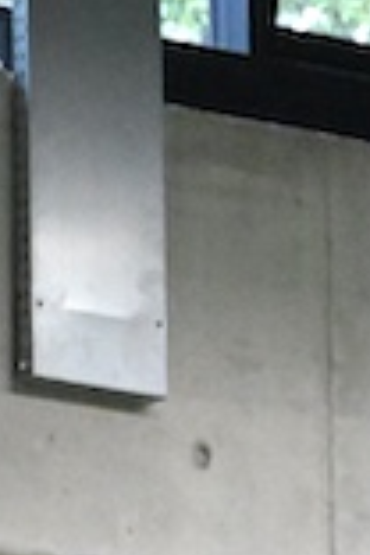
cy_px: 1637
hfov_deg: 2.1
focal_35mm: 648
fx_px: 9989
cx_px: -696
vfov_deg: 3.1
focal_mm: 99
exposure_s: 1/100
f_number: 16
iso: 12800
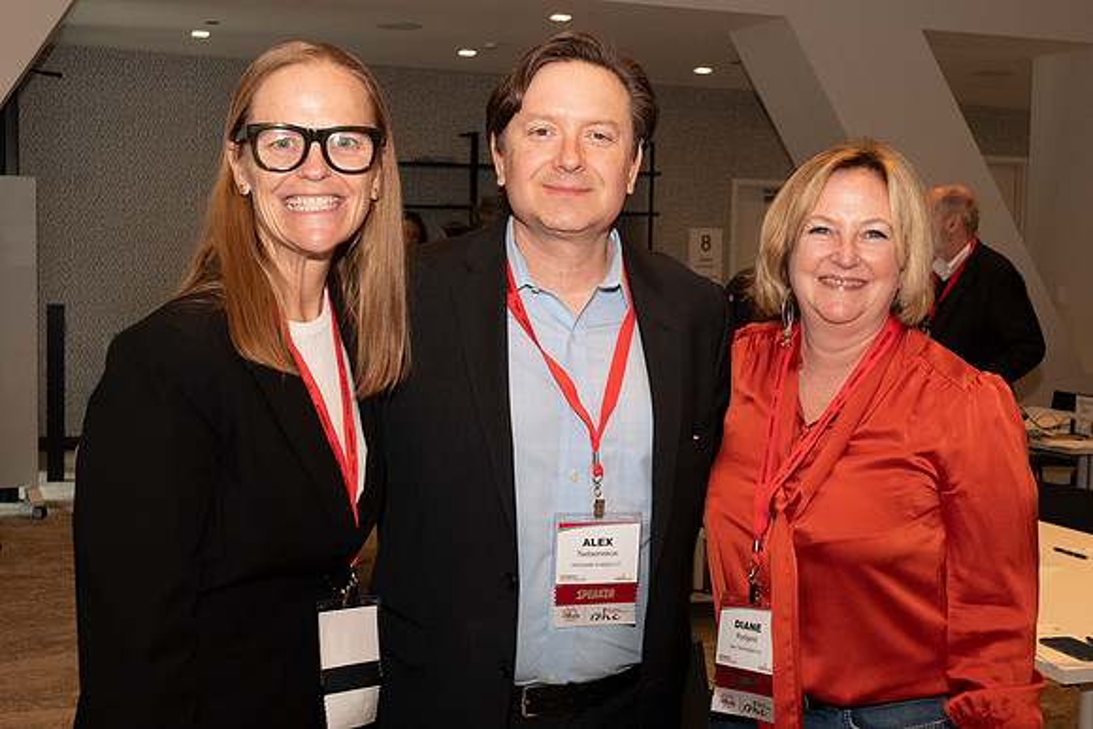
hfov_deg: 39.2
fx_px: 1534
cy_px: 364
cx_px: 575
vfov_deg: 26.7
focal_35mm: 51
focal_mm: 32
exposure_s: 1/100
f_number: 8
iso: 2000
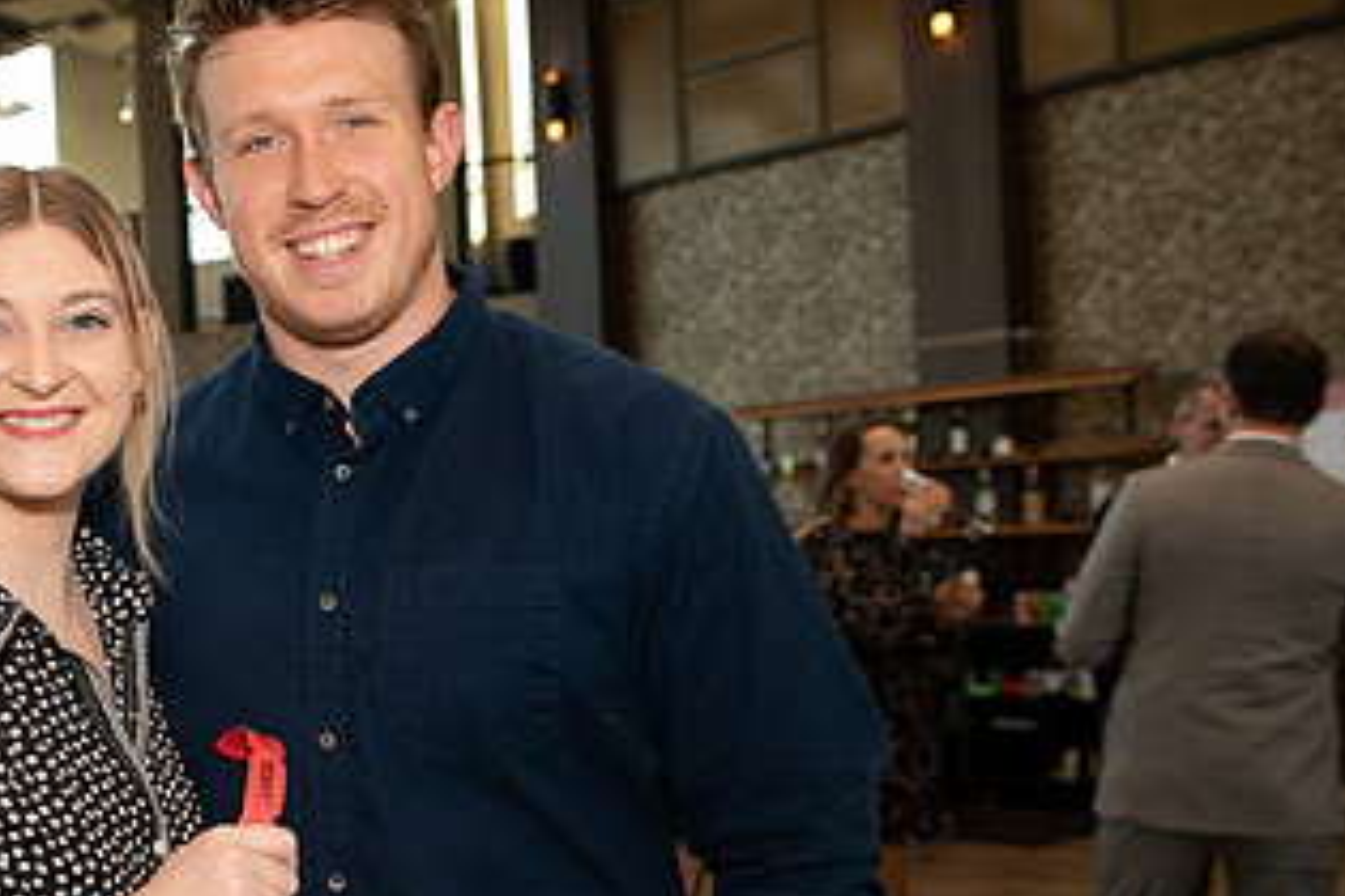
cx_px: 162
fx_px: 2055
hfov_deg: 34.4
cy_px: 620
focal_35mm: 55
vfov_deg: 24.5
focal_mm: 29
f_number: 3.5
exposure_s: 1/160
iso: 640
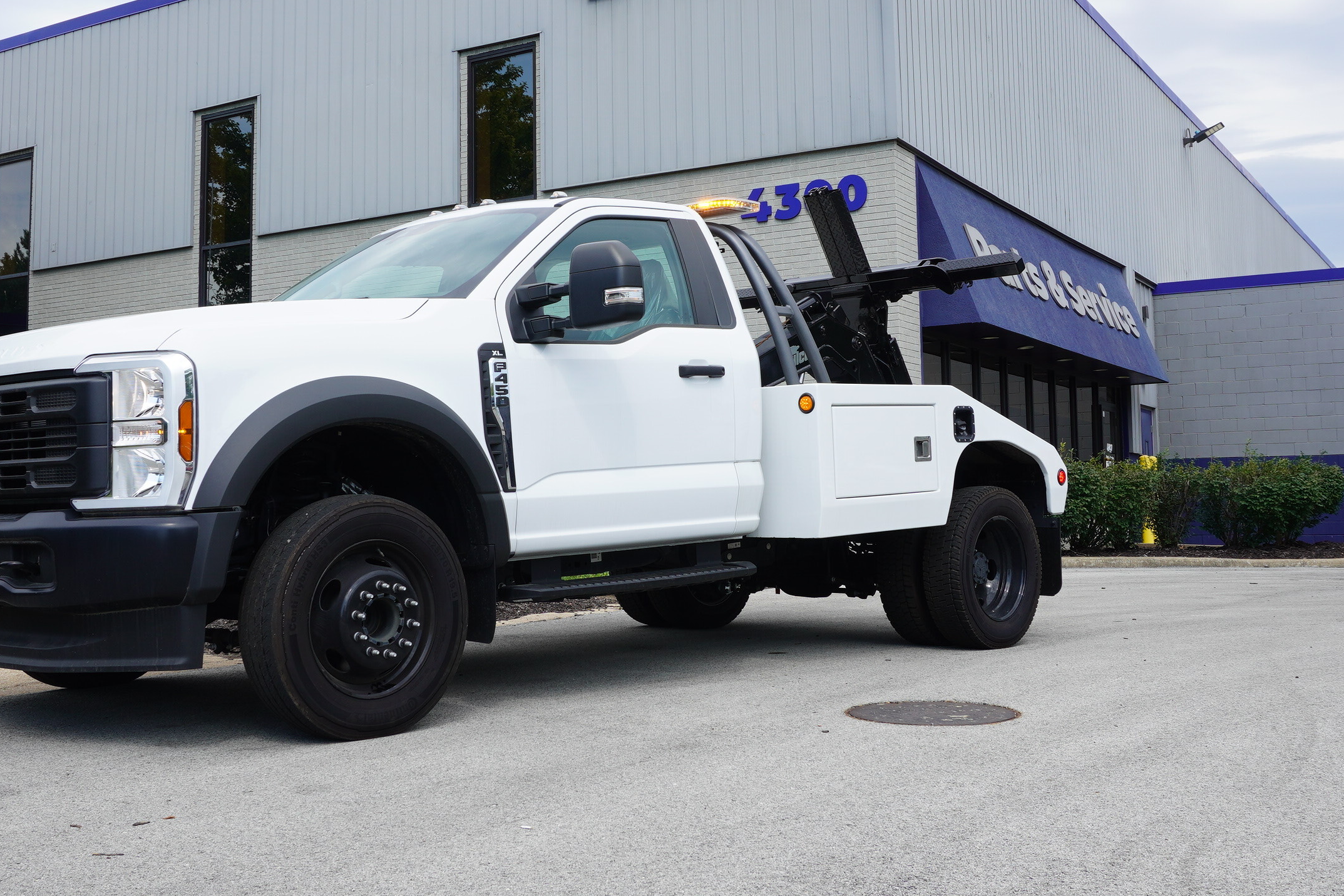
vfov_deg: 31.9
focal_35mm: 42
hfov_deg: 46.3
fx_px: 1568
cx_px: 604
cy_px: 391
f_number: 9
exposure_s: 1/125
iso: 100
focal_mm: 20
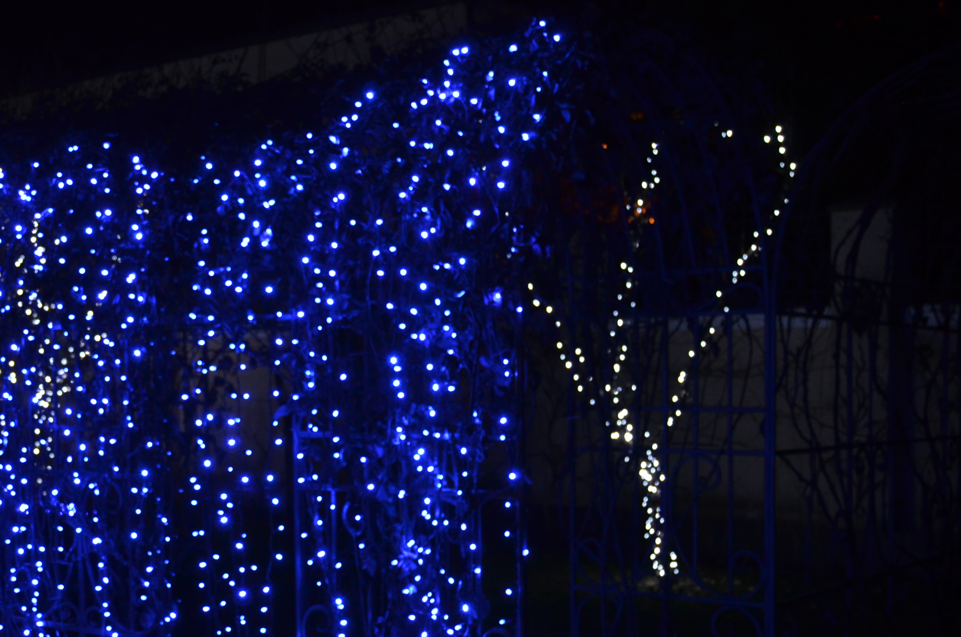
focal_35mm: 56
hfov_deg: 34.8
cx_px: 217
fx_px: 1492
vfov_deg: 24.0
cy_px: 390
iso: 800
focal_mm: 22
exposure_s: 1/30
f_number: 3.5
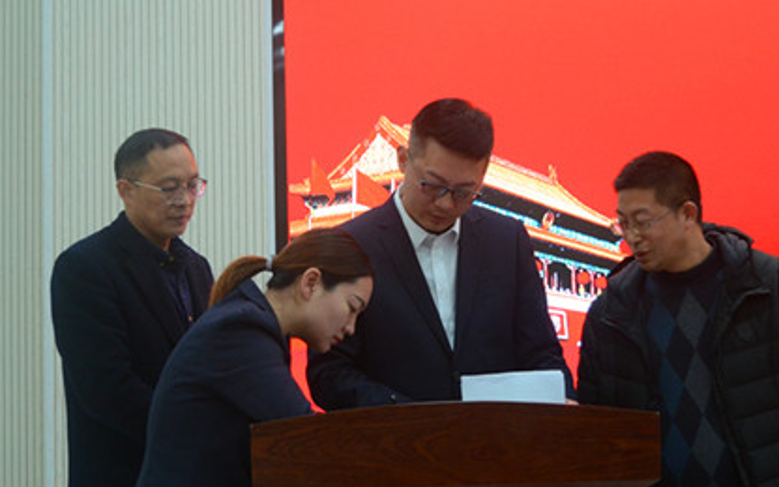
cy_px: 217
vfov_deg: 19.7
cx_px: 406
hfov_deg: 31.1
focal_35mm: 66
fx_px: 1401
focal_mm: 30
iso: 1250
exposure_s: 1/80
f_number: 4.2
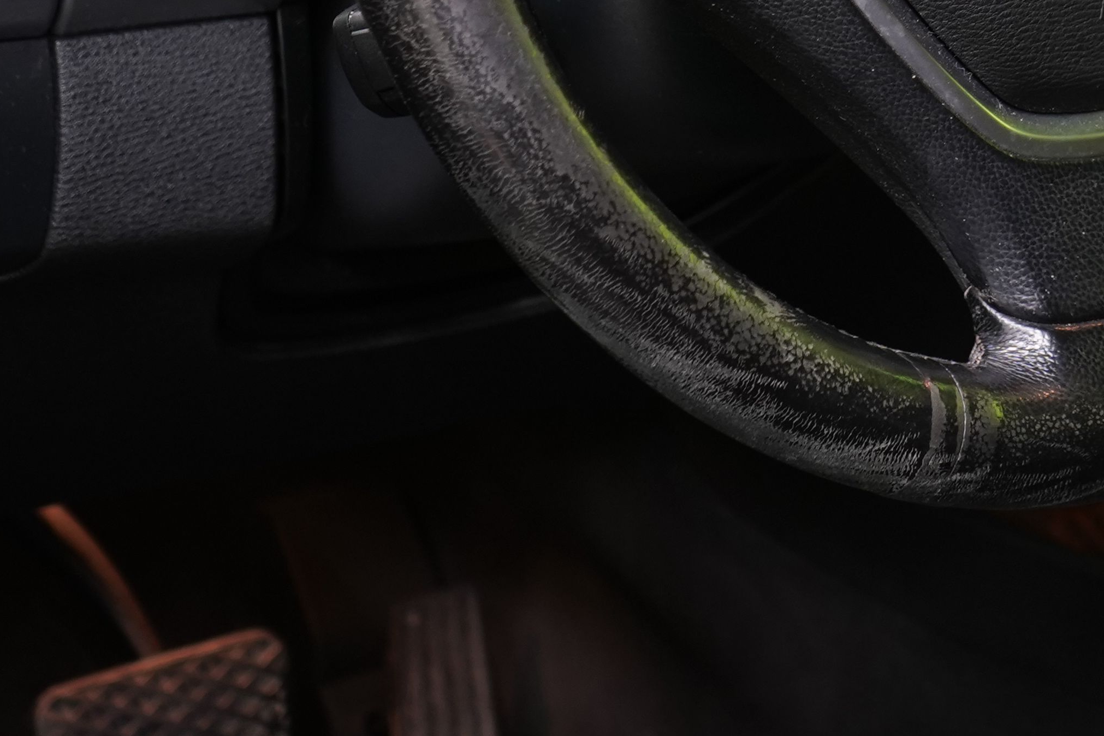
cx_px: 986
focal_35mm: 92
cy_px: -290
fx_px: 2821
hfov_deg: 21.7
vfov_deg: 14.1
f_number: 5
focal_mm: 31
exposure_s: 1/20
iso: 1250
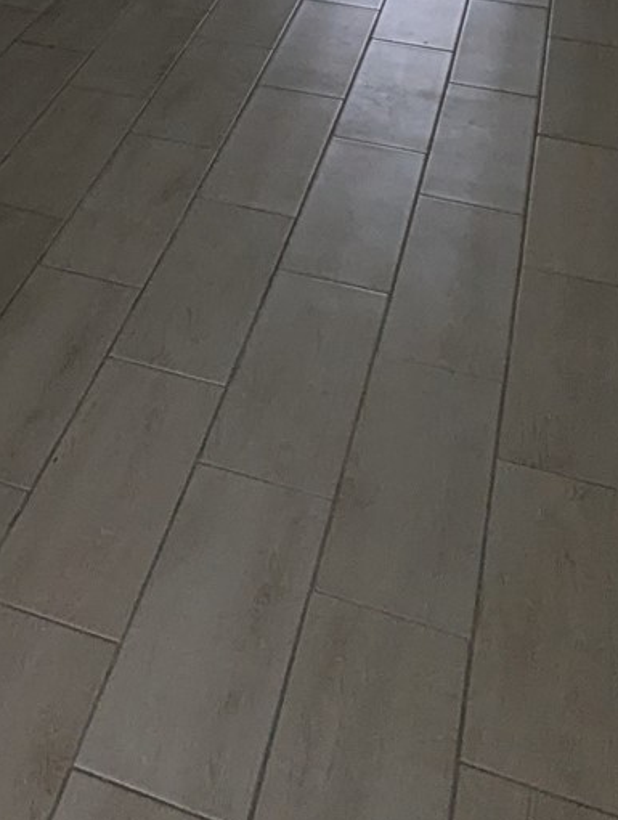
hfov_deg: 21.3
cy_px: -330
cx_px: -140
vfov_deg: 24.9
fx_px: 1519
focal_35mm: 64
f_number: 2.2
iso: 262
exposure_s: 1/169
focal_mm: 2.35
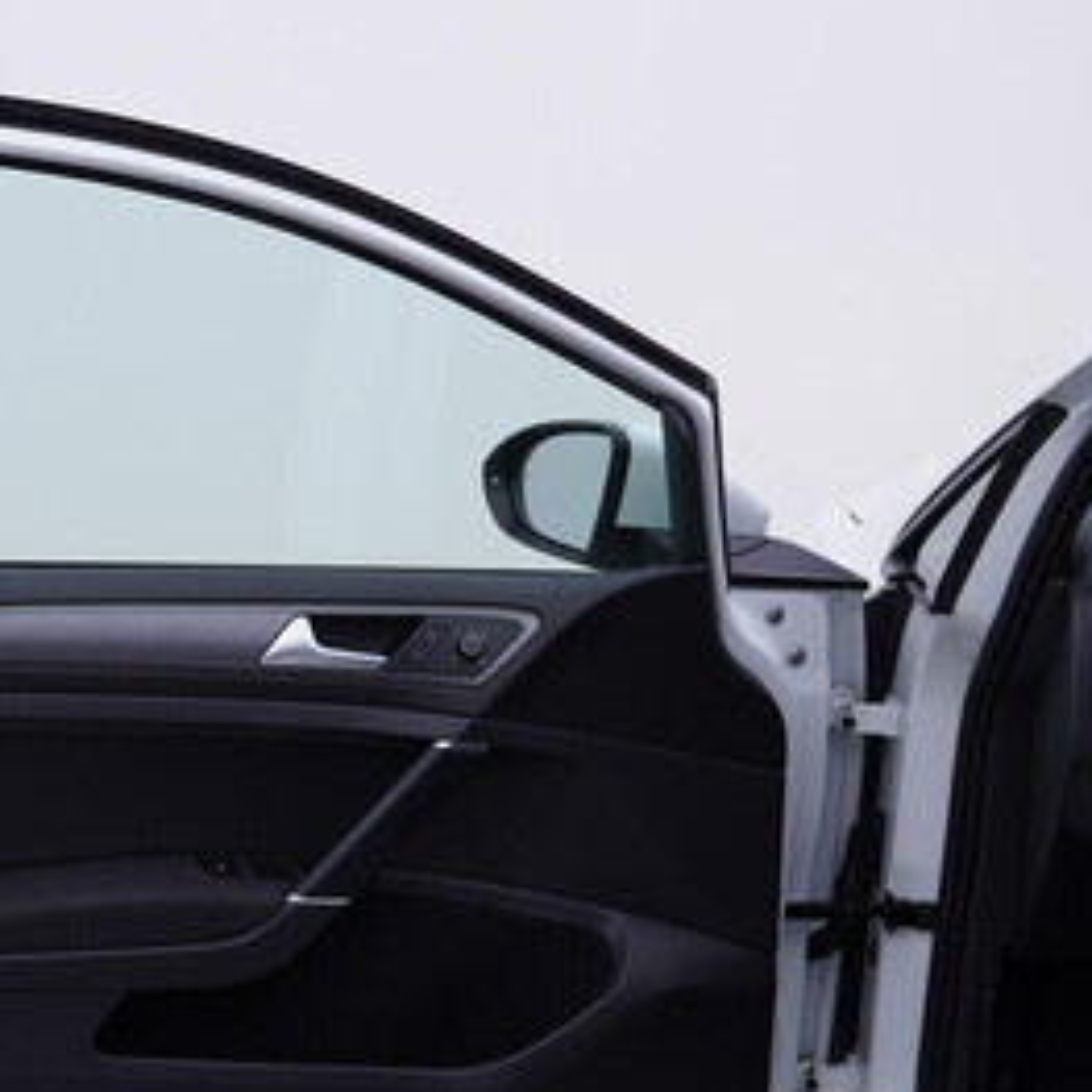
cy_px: 650
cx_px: 179
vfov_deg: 26.8
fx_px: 2284
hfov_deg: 26.3
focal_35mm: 64
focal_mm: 24
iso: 125
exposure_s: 1/80
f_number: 4
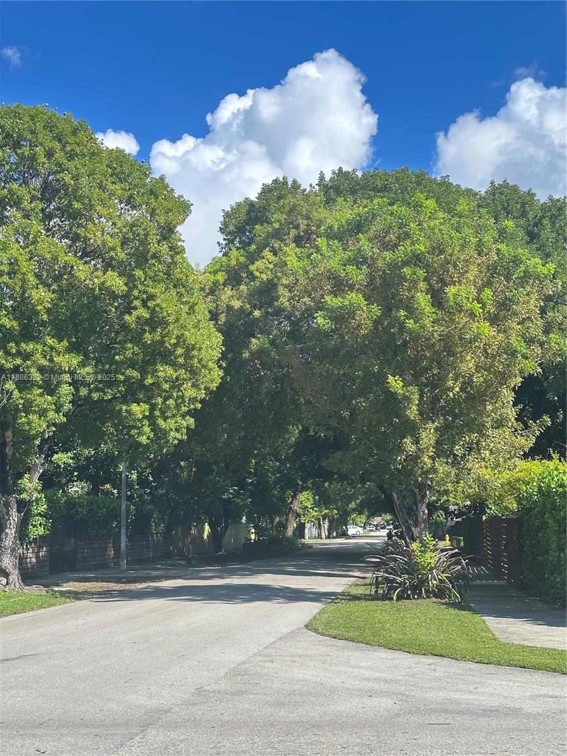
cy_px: 378
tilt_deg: +8.5
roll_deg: -0.1
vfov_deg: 39.7
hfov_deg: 30.3
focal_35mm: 48
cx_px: 284
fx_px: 1048
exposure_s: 1/1783
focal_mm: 6.86
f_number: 1.78
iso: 64
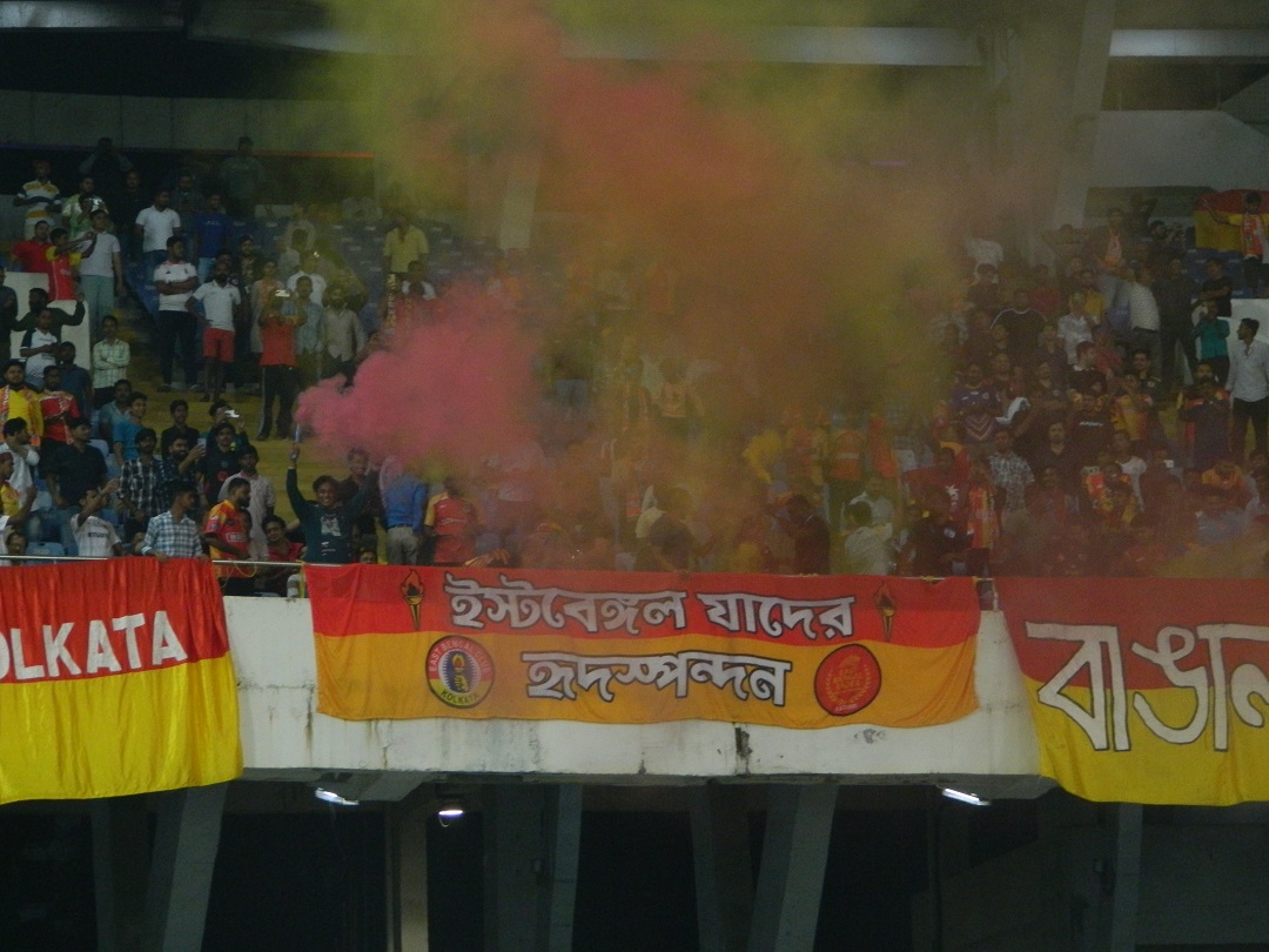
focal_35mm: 150
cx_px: 634
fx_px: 5499
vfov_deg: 9.9
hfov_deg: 13.2
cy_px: 476
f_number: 4.9
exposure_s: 1/30
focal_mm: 27
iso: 360
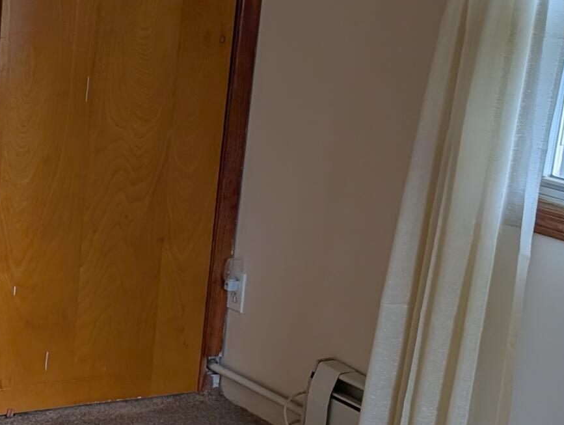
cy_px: 261
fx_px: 1354
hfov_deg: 21.1
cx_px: -189
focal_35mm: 83
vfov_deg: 17.8
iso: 26
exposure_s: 1/69.2
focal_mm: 6.9
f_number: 1.68
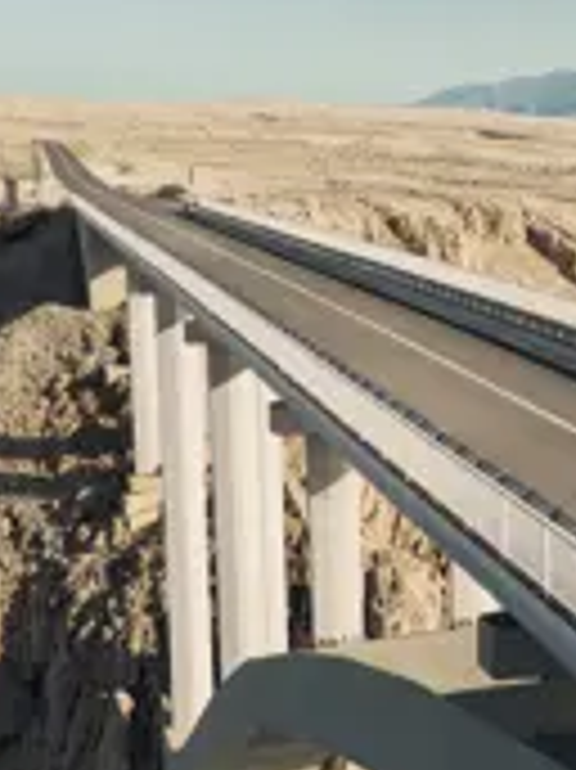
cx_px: 734
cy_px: 288
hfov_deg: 21.2
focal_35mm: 63
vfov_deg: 30.6
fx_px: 1399
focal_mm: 14.45
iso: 200
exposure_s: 1/1600
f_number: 2.8
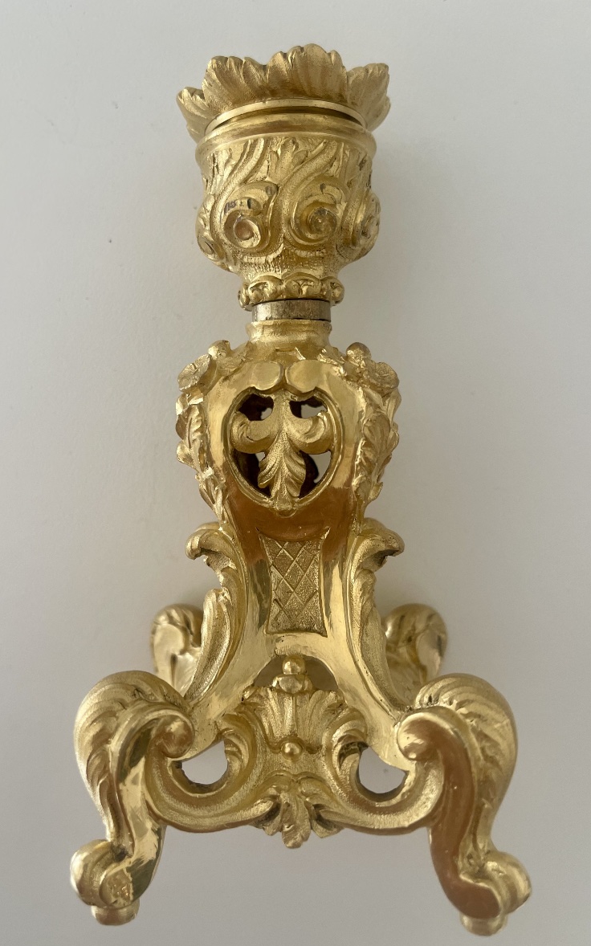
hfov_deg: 46.0
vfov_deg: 68.4
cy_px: 475
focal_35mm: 27
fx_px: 696
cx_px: 271
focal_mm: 5.1
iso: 125
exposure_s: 1/111
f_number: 1.6
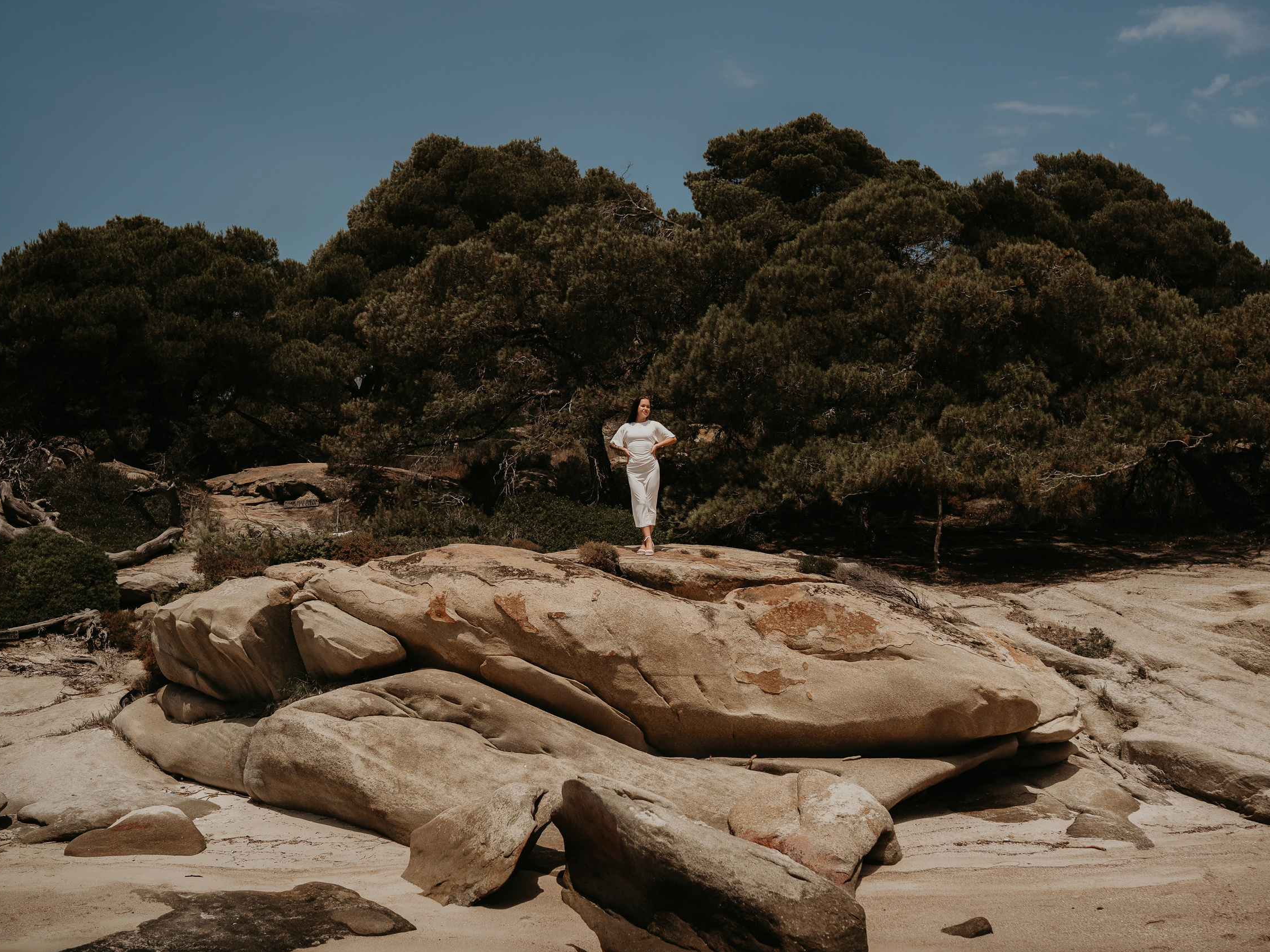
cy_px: 477
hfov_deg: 48.9
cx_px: 683
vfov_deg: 37.7
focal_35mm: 38
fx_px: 1394
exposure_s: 1/2500
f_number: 2.8
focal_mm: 35
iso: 80
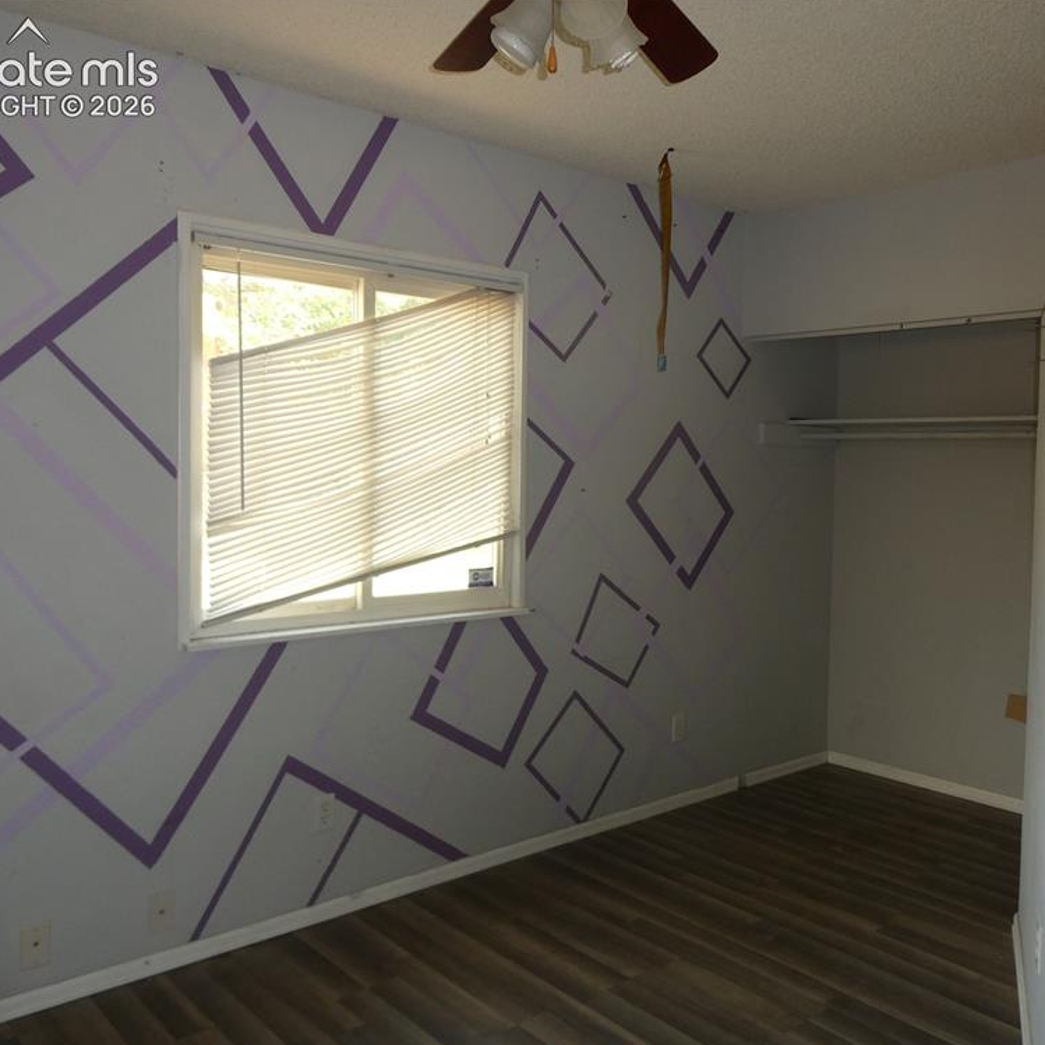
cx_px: 600
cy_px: 528
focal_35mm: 29
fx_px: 990
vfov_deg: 55.6
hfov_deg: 55.4
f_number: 3.3
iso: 125
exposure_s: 1/60
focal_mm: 4.3
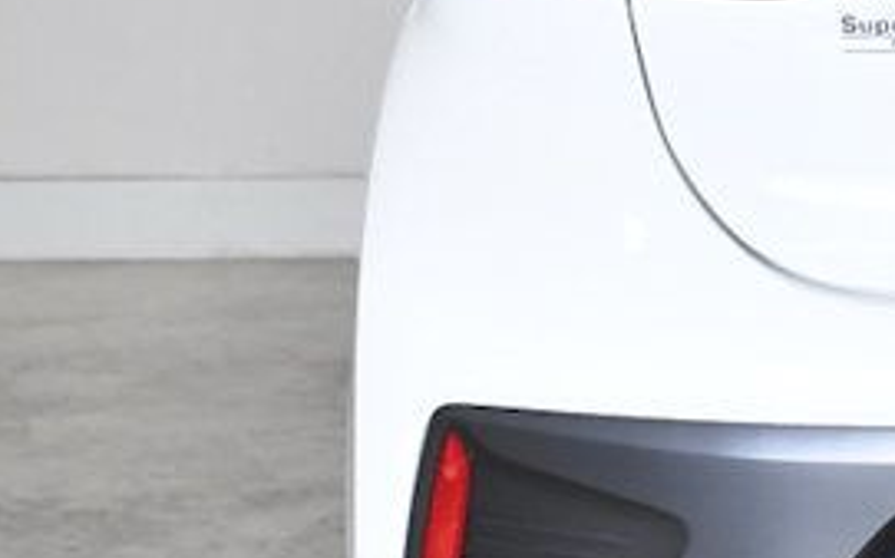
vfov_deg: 6.3
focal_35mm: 208
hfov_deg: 9.8
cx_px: 1338
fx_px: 5070
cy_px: 18
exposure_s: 1/2000
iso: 2500
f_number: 4.5
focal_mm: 36
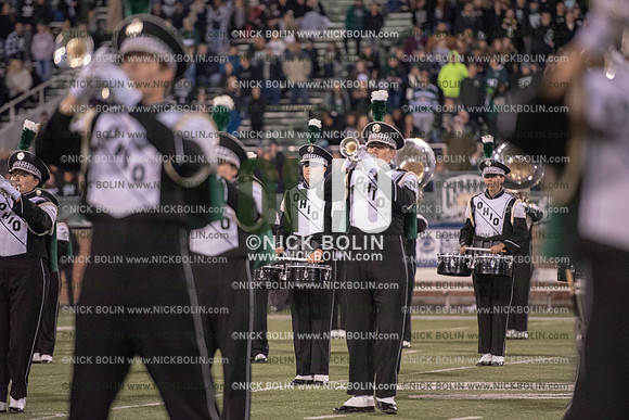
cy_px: 210
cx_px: 314
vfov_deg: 6.9
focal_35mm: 200
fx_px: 3495
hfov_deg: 10.3
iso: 5000
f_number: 3.2
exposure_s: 1/1250
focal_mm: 200
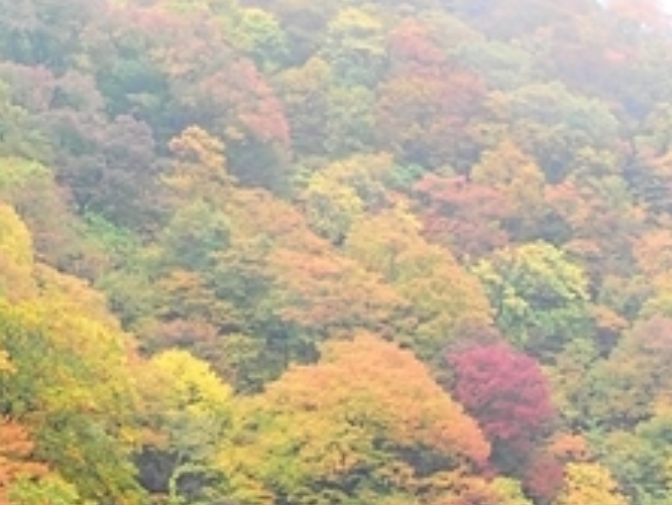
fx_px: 1749
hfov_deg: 21.2
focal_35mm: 90
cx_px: 630
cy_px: 795
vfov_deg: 15.0
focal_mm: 4.5
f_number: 2.8
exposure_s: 1/60
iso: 100
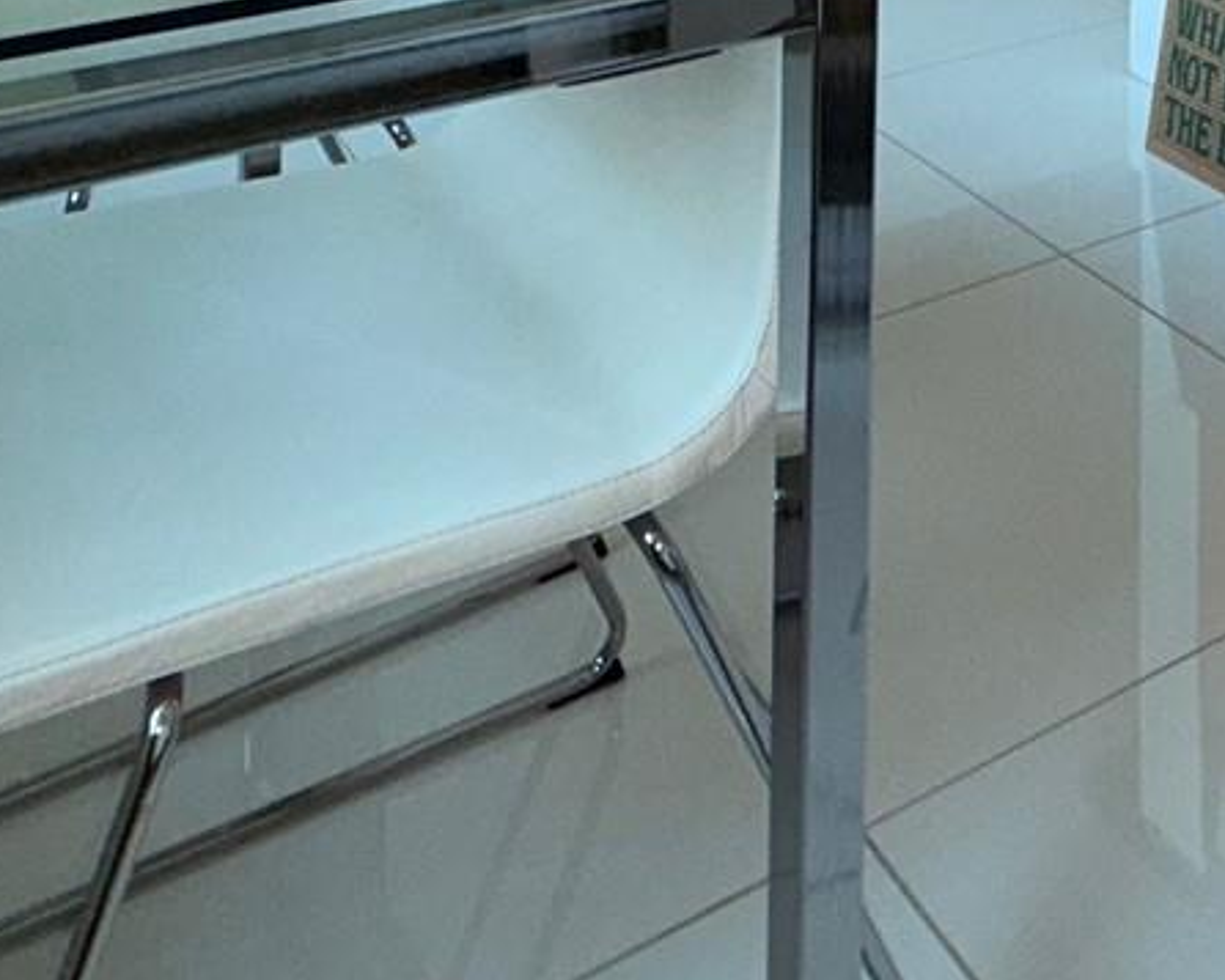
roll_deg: -1.2
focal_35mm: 49
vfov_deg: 23.7
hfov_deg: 35.6
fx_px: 1777
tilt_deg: -2.0
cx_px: 1123
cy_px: -533
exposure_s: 1/121
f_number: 2.2
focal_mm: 2.22
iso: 64
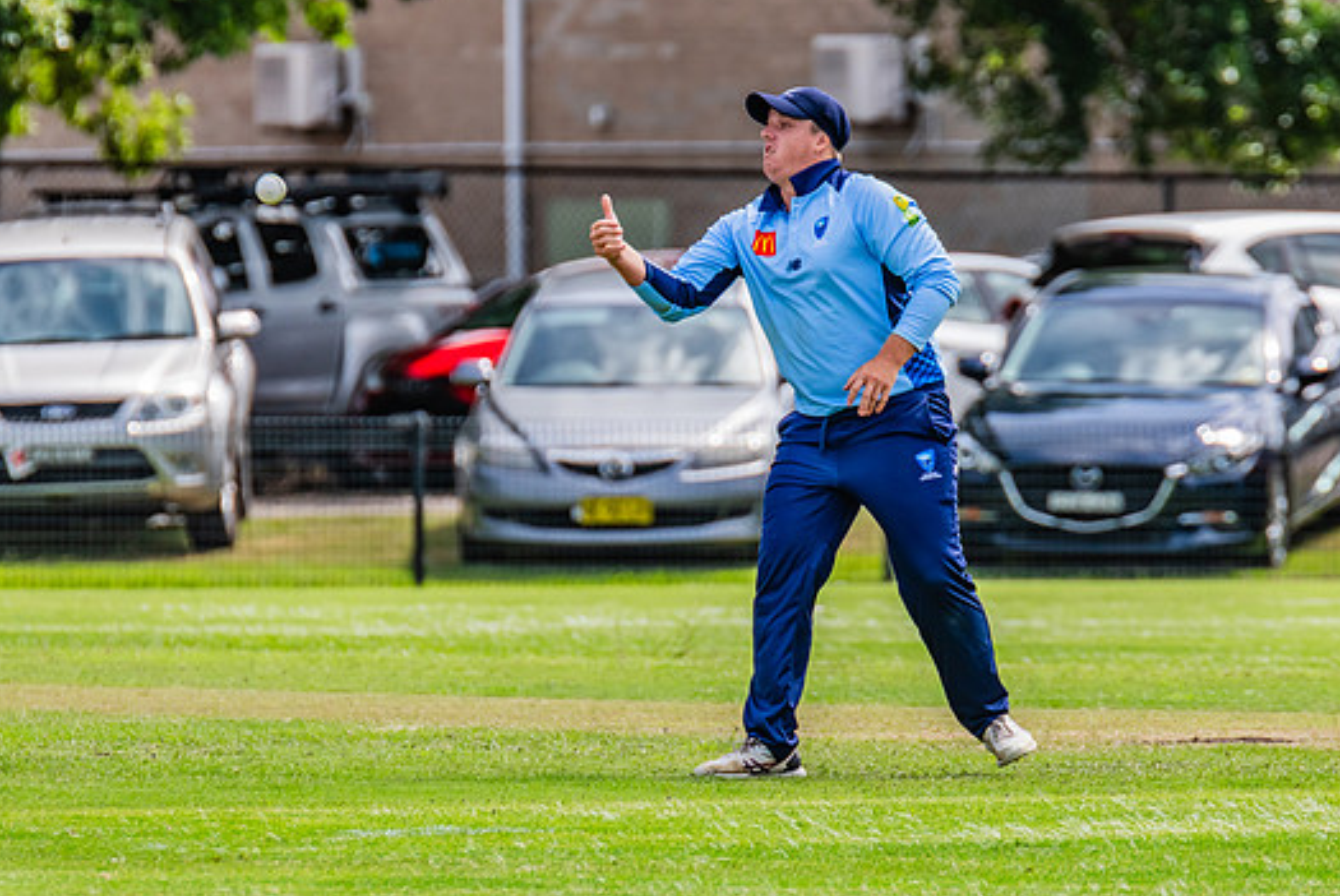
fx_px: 28684
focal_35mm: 770
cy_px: 465
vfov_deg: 1.8
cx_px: 745
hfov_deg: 2.7
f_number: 11
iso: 800
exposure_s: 1/800
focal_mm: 600
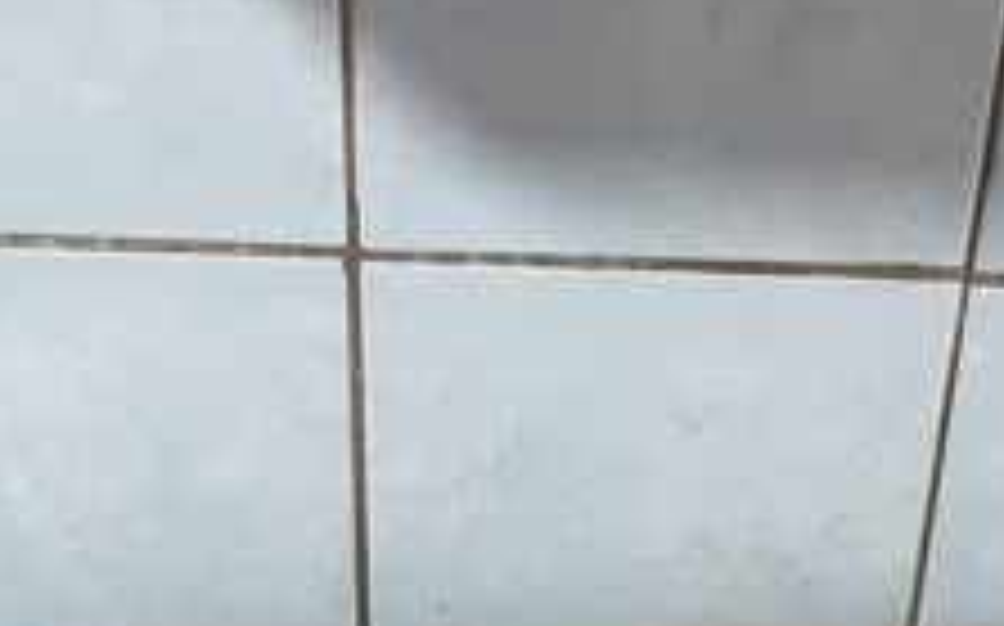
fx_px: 2160
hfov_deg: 26.2
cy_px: 1052
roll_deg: -1.8
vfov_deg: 14.8
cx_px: 558
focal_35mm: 79
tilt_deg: -44.5
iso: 400
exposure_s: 1/49
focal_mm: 5.1
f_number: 1.6
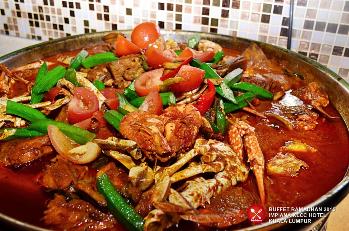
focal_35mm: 33
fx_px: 319
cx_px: 174
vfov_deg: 39.8
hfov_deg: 57.3
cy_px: 116
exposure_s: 1/160
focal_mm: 22
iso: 320
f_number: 5.6
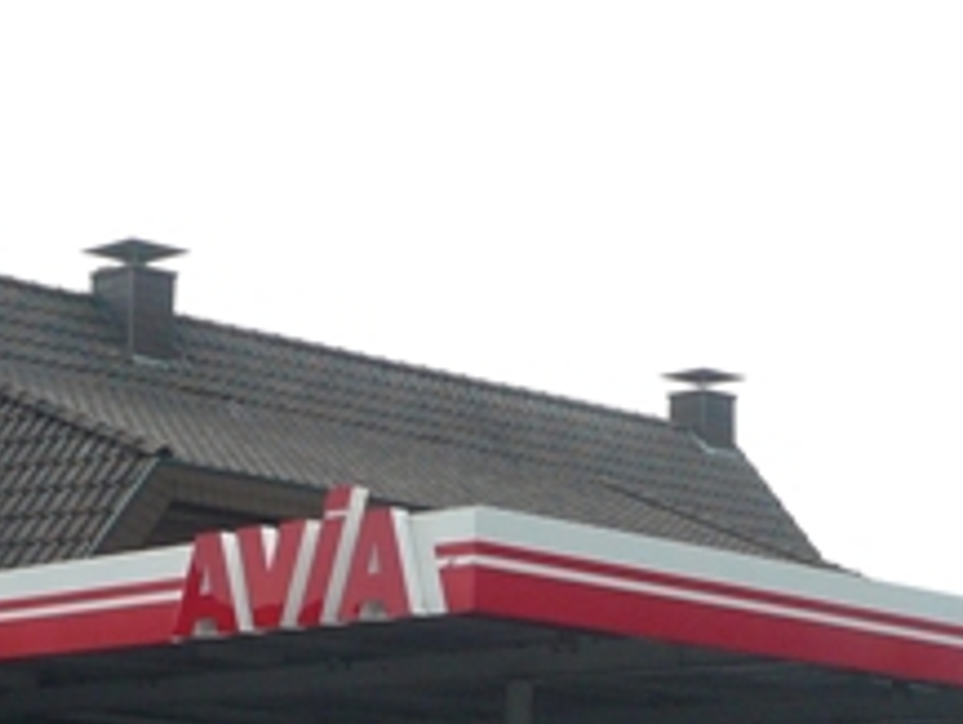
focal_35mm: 103
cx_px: 519
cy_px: 786
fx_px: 2867
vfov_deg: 14.1
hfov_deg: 19.1
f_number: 9
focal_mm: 5.7
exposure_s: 1/125
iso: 100
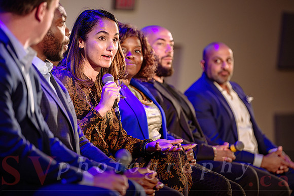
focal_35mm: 165
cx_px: 147
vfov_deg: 8.3
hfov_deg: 12.4
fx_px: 1348
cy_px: 98
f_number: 2.8
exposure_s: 1/160
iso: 1250
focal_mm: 165
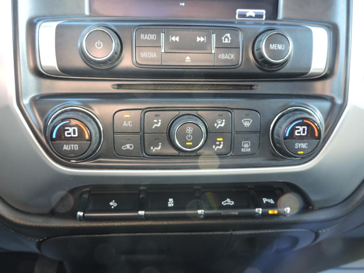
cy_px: 136
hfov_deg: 60.0
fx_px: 315
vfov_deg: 46.8
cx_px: 182
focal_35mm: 30
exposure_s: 1/30
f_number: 3.1
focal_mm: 5.4
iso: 280
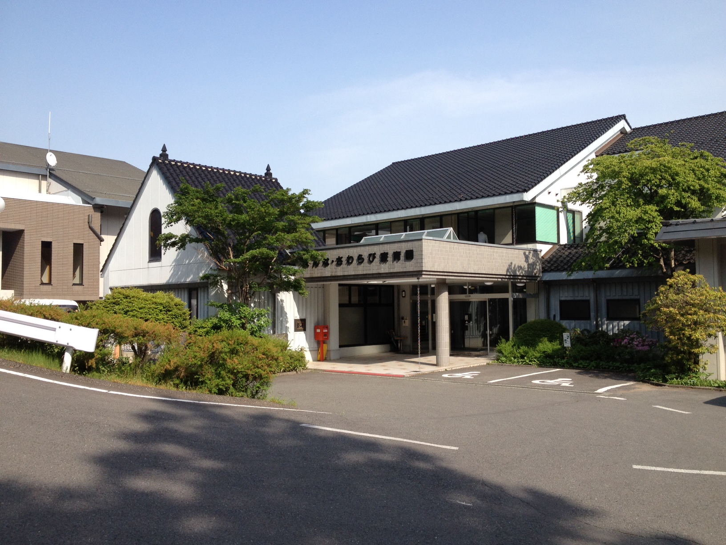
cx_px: 363
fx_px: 734
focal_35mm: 35
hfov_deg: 52.6
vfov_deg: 40.7
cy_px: 272
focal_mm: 4.28
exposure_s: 1/1175
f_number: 2.4
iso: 64
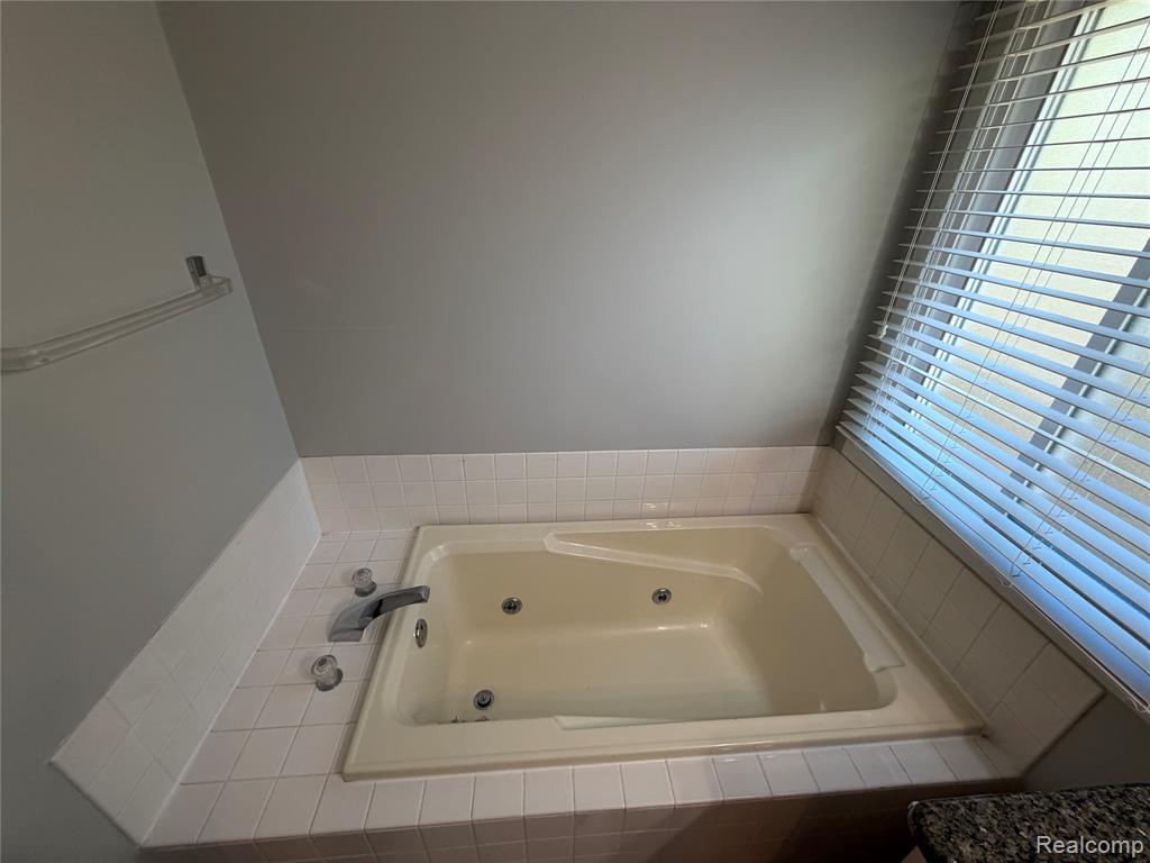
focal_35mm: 14
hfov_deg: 102.1
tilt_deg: -28.6
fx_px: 465
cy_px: 432
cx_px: 575
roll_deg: -1.4
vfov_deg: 85.7
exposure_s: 1/120
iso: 160
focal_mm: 2.22
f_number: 2.2
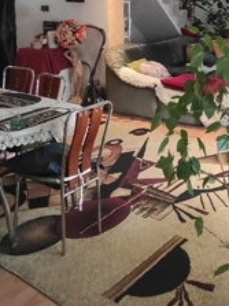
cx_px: 152
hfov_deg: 31.9
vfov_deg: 39.4
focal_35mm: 45
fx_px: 397
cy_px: 38
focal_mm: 5.43
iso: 875
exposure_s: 1/33
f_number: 1.89
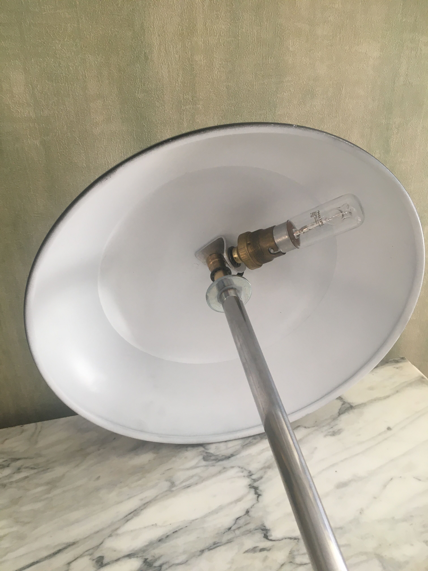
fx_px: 478
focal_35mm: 29
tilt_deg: -27.1
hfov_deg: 48.2
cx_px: 214
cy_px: 286
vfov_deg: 61.7
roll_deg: +1.3
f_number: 2.2
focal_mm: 4.15
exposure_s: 1/33
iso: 64
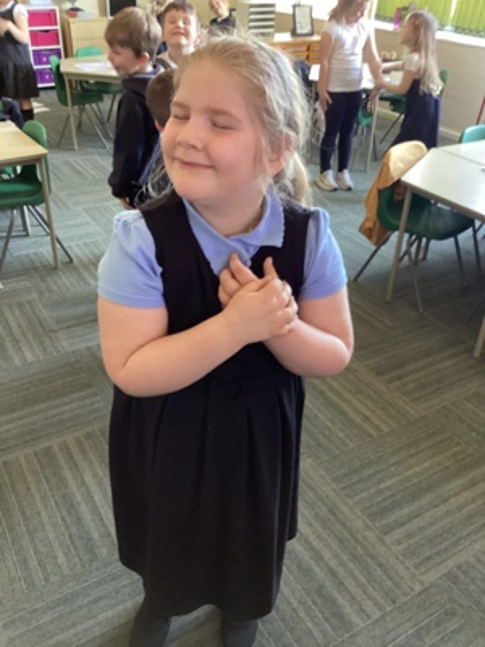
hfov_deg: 45.4
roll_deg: -1.4
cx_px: 242
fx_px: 579
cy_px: 324
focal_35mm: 31
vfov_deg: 58.4
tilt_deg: -32.3
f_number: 2.4
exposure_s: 1/33
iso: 320
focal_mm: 3.3
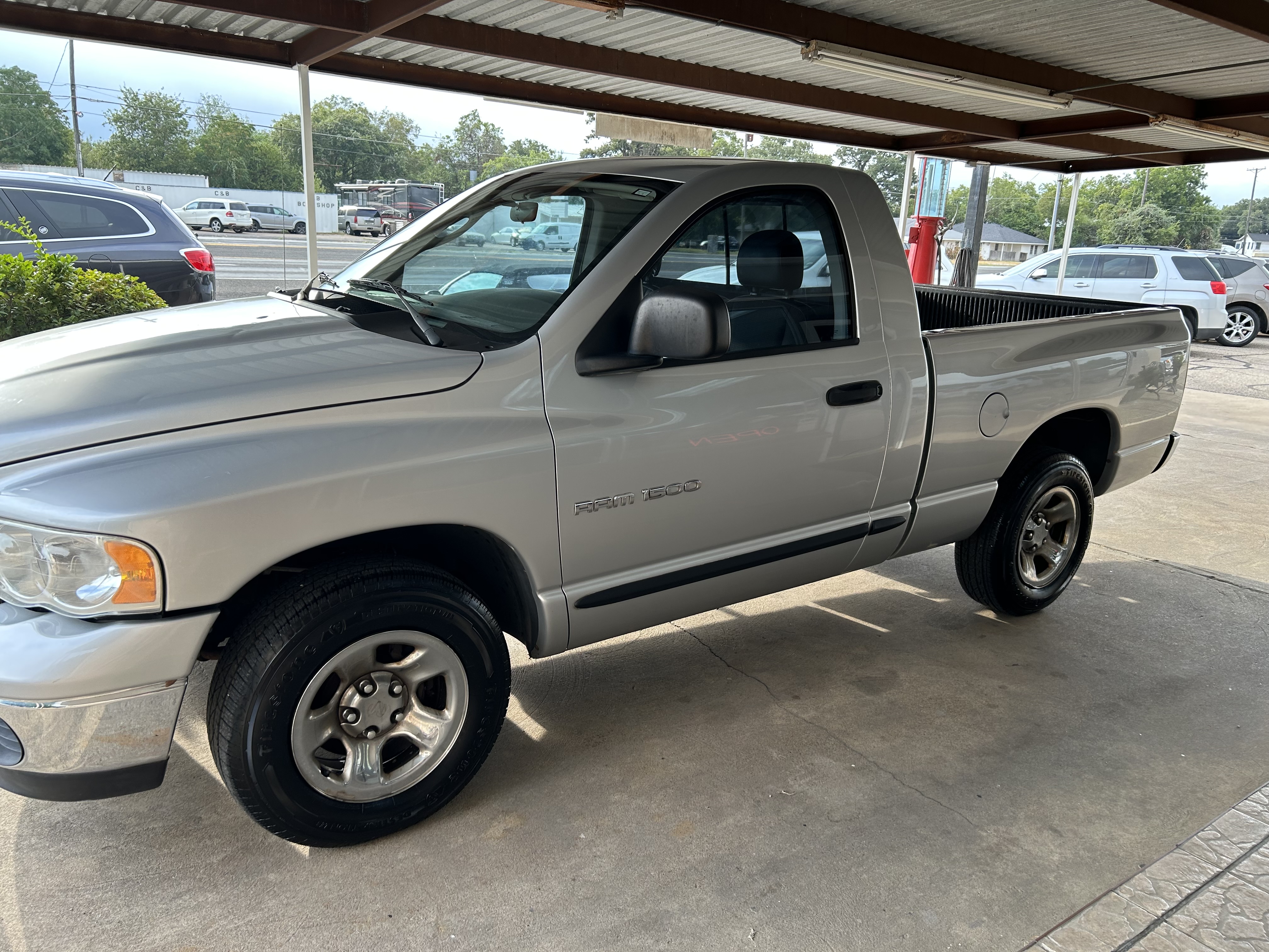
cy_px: 476
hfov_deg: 67.3
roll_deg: -2.3
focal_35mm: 26
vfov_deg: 53.1
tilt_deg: -13.3
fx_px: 953
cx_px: 634
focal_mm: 5.7
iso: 40
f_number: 1.5
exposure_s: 1/235
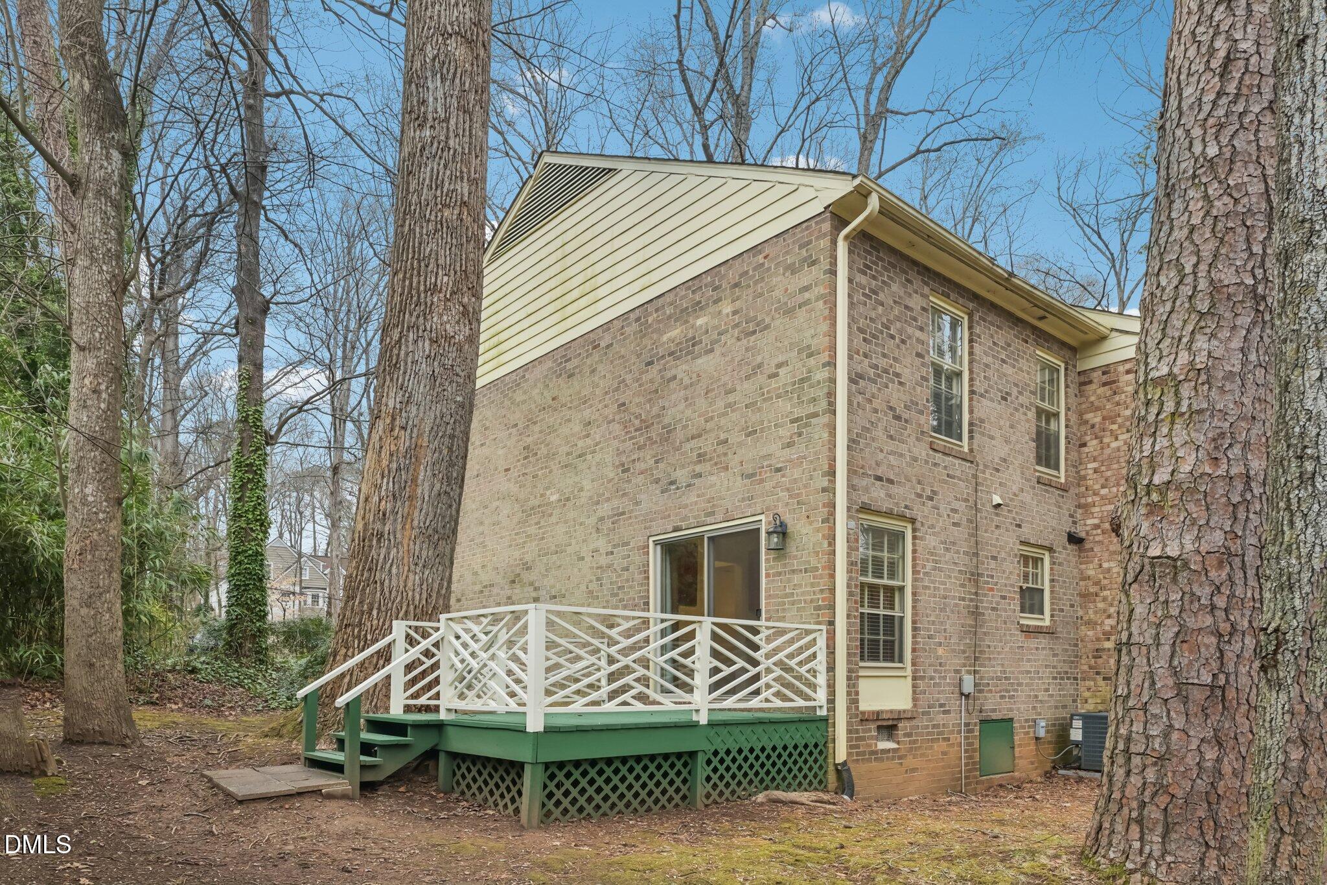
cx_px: 664
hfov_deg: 73.7
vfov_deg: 53.1
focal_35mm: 24
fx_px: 885
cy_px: 442
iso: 200
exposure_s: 1/50
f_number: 9
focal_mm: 24
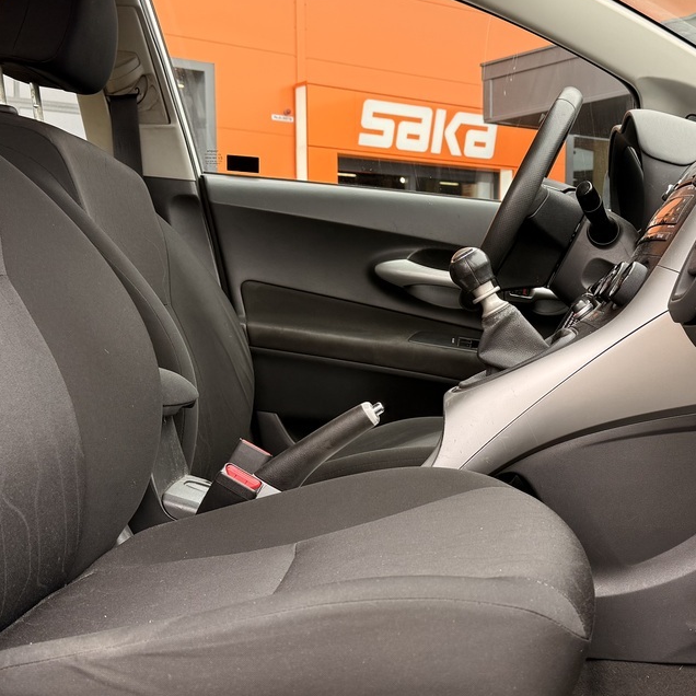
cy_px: 369
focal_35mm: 48
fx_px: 1092
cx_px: 451
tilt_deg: -3.7
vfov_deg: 35.3
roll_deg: +0.0
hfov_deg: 35.1
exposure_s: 1/136
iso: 50
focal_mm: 6.76
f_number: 1.78
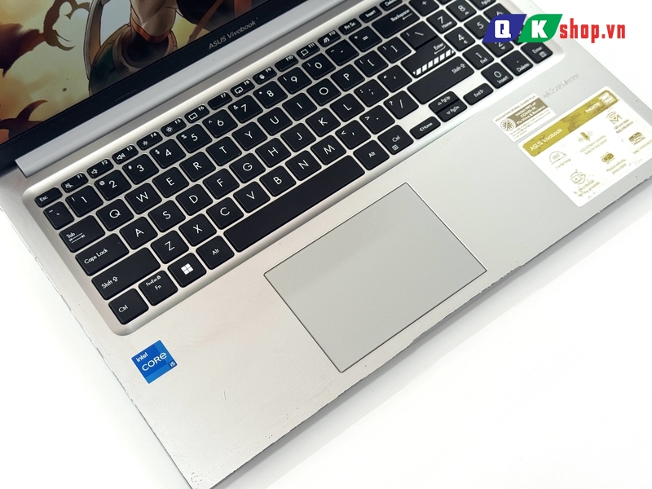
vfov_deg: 30.3
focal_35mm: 48
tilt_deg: -61.7
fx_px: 904
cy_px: 244
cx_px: 326
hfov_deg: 39.7
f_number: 1.78
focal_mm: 6.76
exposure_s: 1/121
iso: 80
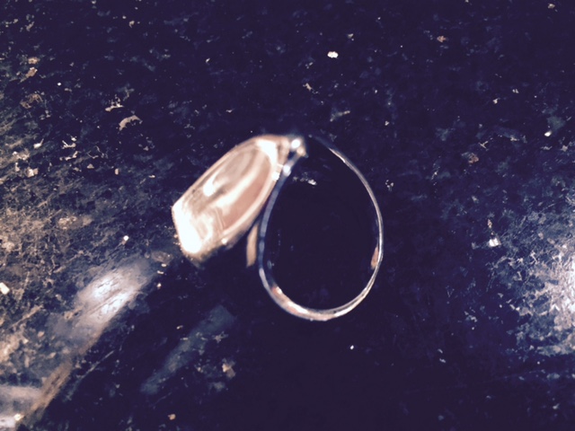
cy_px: 216
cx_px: 288
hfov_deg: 61.7
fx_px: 482
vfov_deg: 48.2
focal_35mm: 29
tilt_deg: -69.0
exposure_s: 1/15
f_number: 2.2
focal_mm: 4.15
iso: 1250
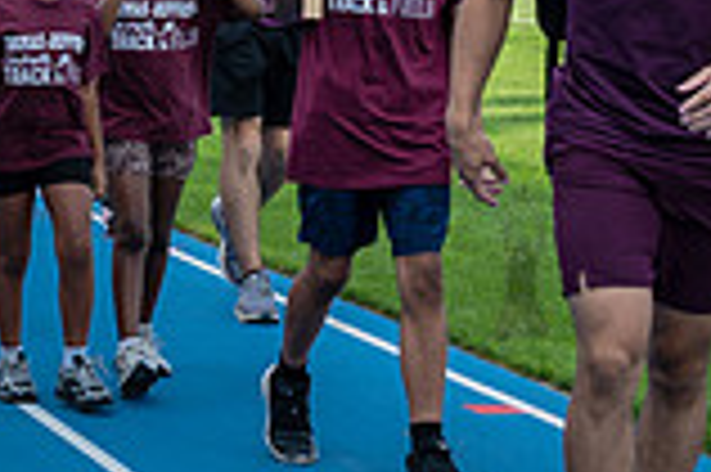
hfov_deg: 12.4
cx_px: -162
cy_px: 65
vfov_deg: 8.4
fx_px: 3196
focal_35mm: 162
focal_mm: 35
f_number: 5
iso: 100
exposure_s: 1/320
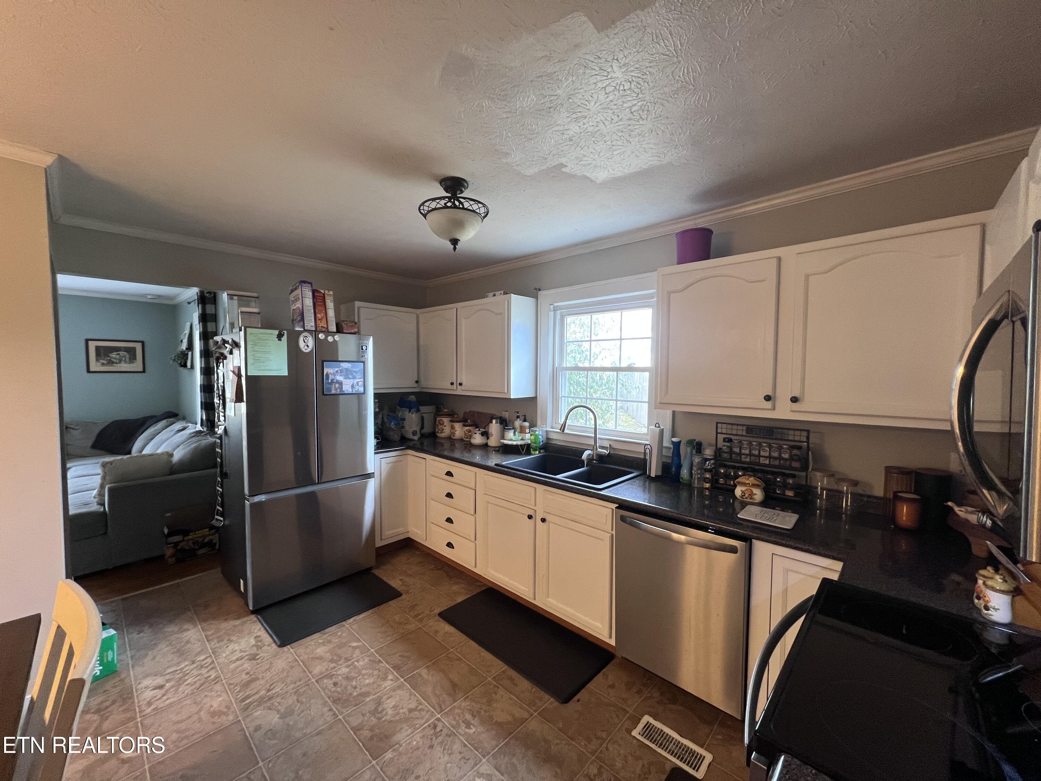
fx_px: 391
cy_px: 390
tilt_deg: -3.0
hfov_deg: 106.2
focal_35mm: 13
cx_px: 520
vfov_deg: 89.9
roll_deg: -0.1
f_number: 1.8
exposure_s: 1/60
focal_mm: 1.57
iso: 160
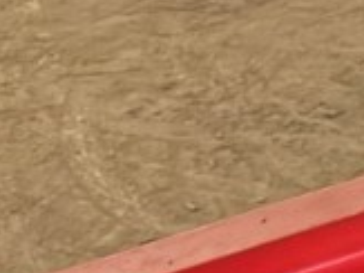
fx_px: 1587
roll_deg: +0.8
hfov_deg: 11.1
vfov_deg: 8.8
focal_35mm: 151
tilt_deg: -42.1
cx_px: 855
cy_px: 680
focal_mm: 6.76
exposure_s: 1/9
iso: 1600
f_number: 1.78
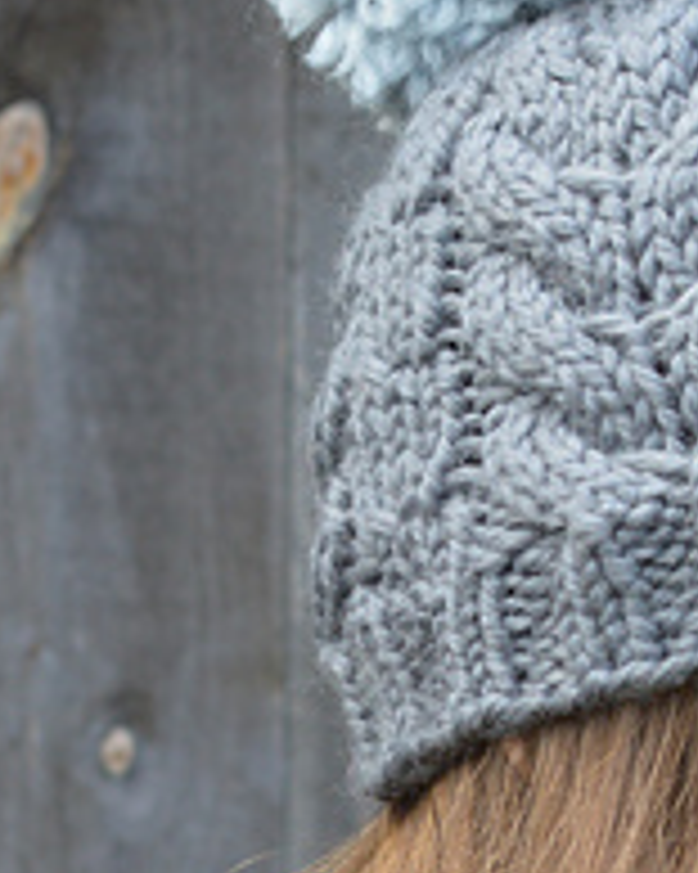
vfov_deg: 11.8
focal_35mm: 163
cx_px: 788
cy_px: 716
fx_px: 4201
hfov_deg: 9.4
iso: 400
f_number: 5.6
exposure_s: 1/125
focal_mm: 35
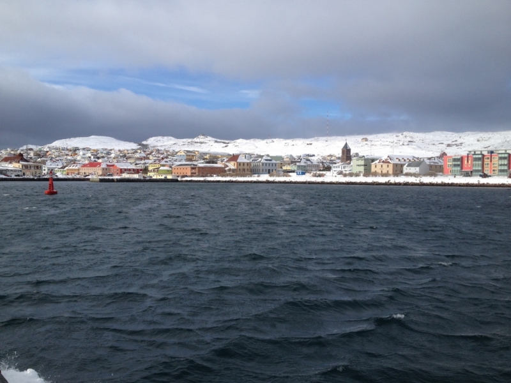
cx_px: 256
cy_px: 192
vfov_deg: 40.7
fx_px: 517
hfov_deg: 52.6
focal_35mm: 35
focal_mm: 4.28
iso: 50
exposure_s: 1/1672
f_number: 2.4
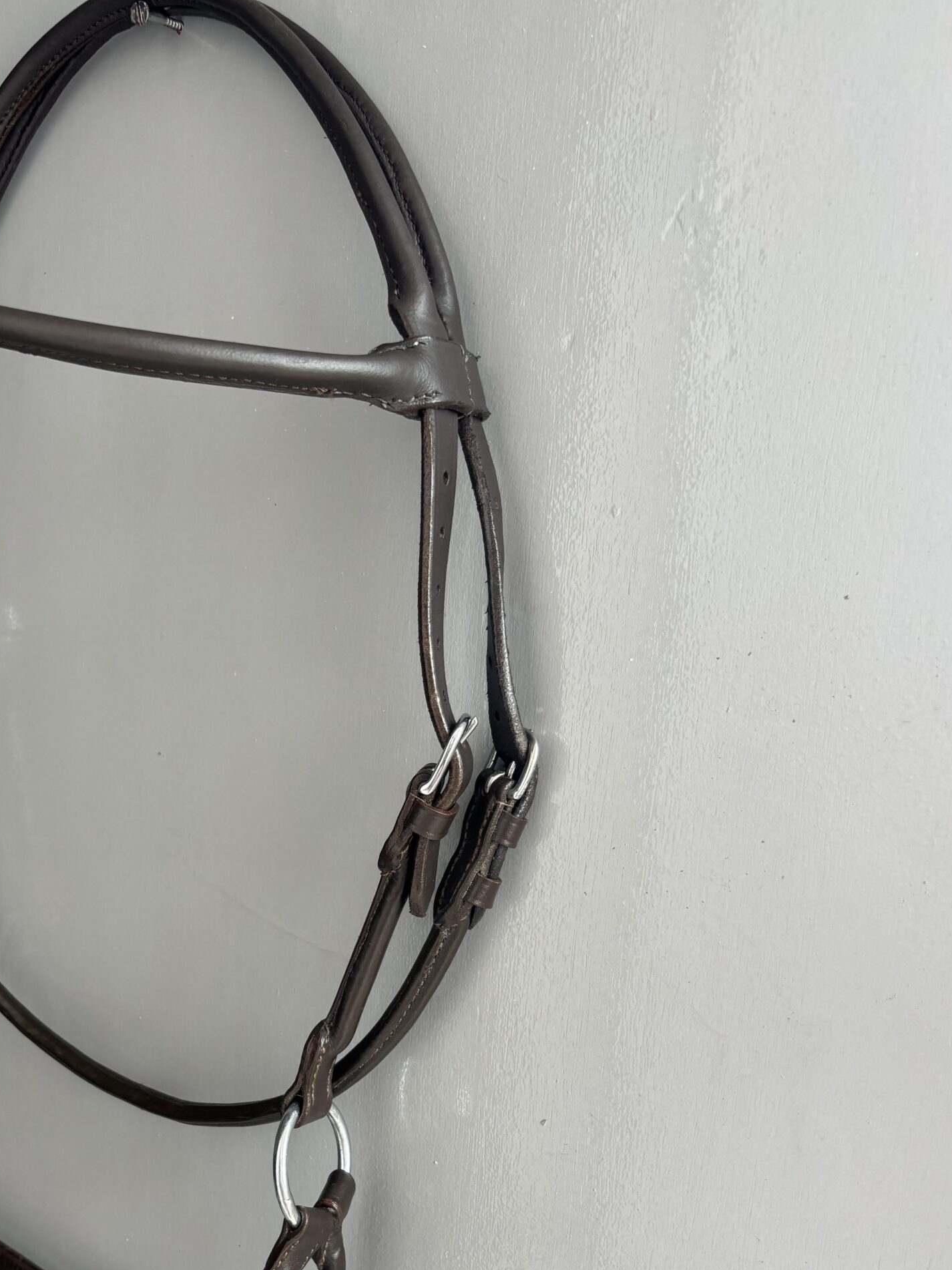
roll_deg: -4.4
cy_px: 828
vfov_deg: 51.8
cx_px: 332
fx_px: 1284
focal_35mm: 35
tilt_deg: -11.7
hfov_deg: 40.3
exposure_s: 1/121
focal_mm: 5.96
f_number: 1.6
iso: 64
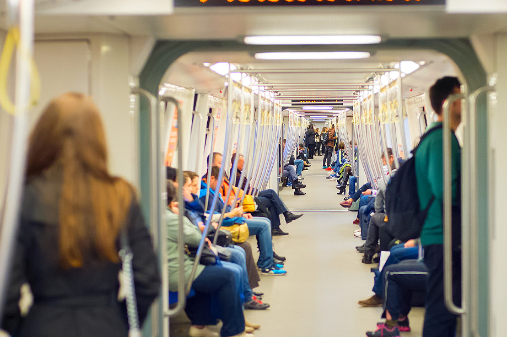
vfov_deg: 15.7
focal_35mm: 87
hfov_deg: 23.3
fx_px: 1224
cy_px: 213
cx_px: 323
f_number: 2
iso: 1250
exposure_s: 1/125
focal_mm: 50
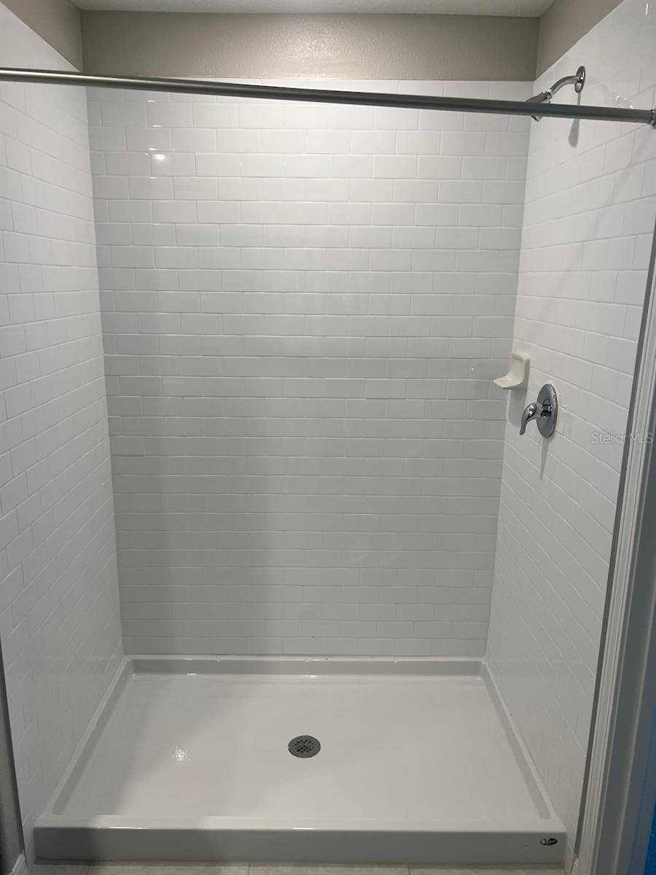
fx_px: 657
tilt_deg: -12.1
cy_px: 438
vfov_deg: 67.3
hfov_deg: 53.1
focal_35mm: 26
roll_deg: -0.5
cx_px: 328
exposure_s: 1/120
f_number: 1.5
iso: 64
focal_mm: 5.7
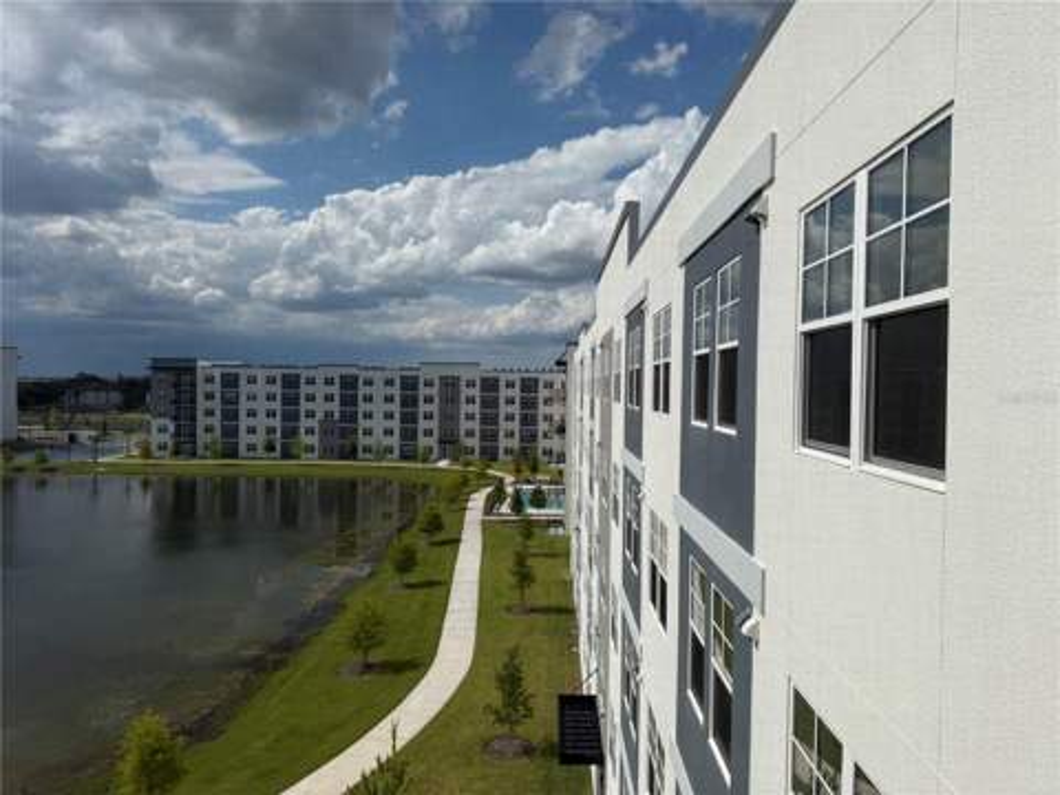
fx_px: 735
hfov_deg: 71.6
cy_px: 398
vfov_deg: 56.8
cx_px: 530
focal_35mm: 24
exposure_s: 1/8130
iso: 80
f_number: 1.78
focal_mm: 6.76
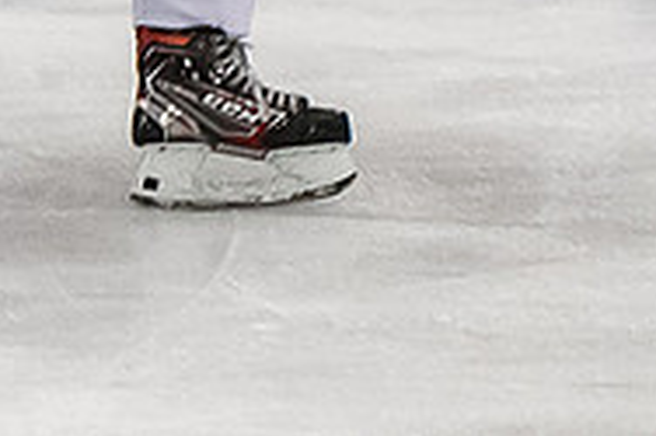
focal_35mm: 771
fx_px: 14037
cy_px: -206
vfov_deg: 1.8
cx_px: 13
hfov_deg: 2.7
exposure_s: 1/800
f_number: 3.2
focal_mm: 70
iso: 2500
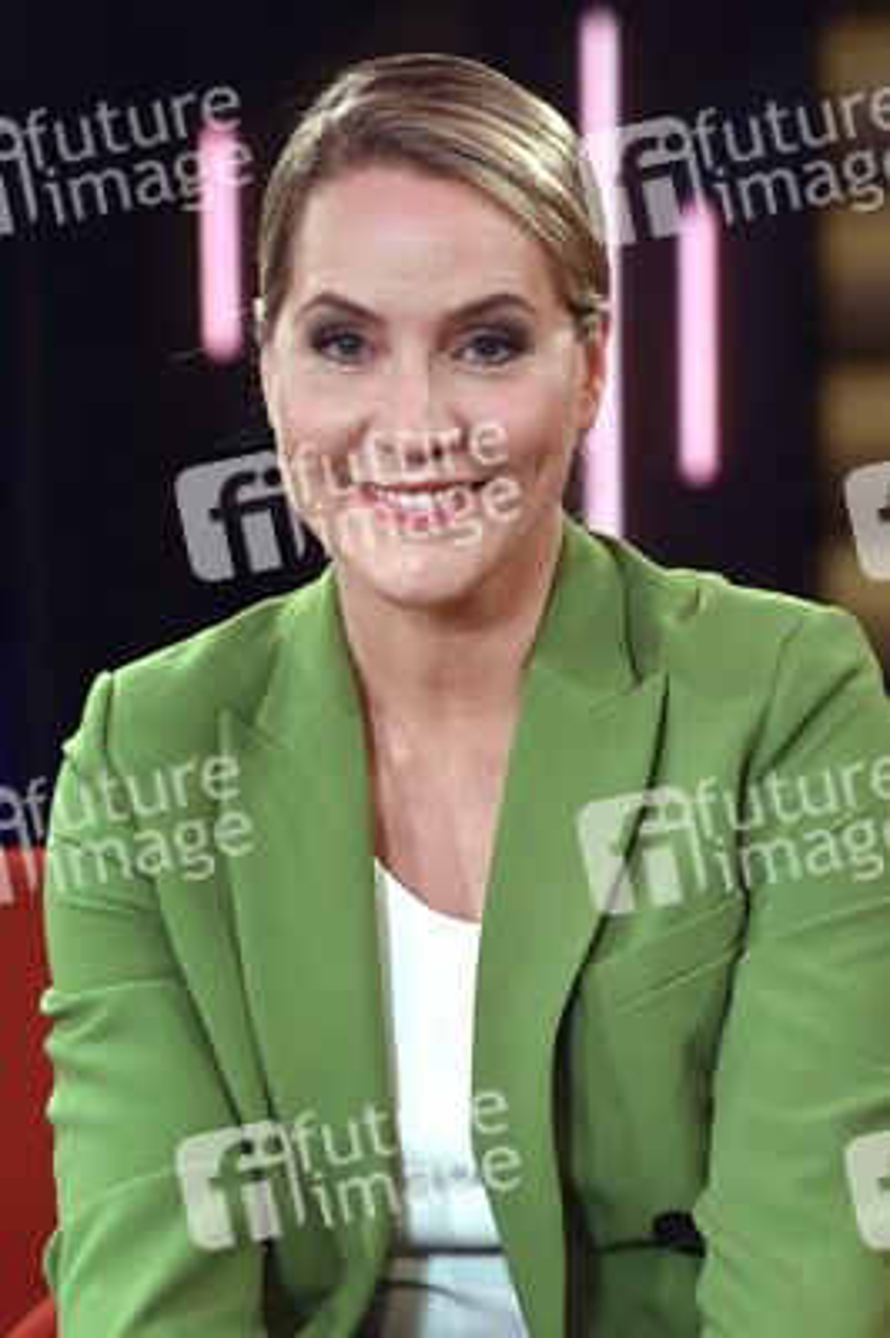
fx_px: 2043
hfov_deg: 24.6
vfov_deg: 36.3
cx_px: 445
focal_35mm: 55
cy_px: 669
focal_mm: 55
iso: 1250
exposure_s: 1/400
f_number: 2.5
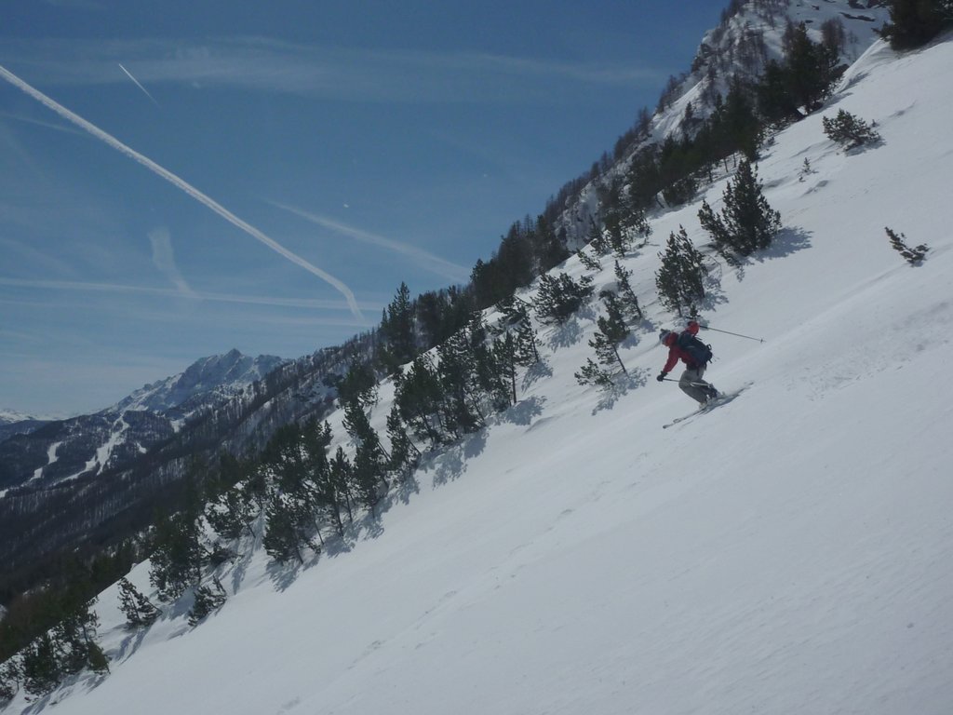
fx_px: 771
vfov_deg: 49.7
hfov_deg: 63.4
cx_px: 476
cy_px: 358
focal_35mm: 28
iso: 80
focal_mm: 4.9
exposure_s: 1/800
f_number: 10
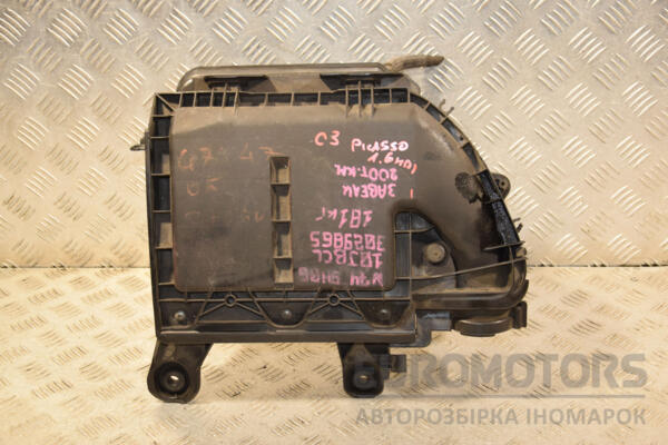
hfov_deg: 35.1
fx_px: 1058
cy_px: 222
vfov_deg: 23.8
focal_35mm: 57
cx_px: 334
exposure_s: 1/160
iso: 800
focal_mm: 38
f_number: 5
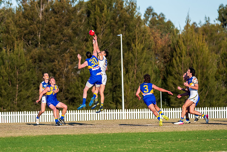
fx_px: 2484
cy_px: 69
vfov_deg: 3.5
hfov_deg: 5.2
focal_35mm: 394
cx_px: 103
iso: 800
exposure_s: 1/1600
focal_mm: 360
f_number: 8
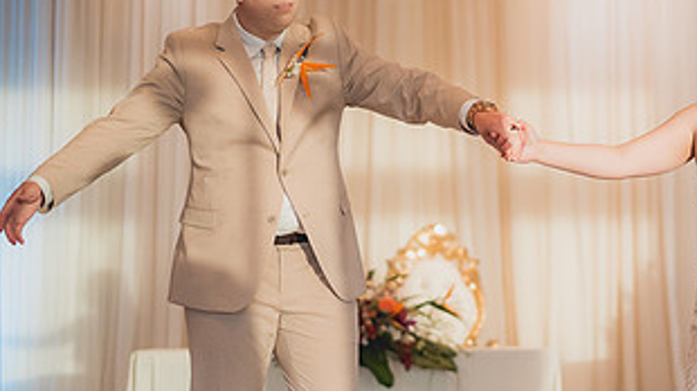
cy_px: 206
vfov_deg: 12.3
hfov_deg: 21.5
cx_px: 553
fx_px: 1810
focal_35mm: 98
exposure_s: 1/1250
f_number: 1.4
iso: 1250
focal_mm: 50
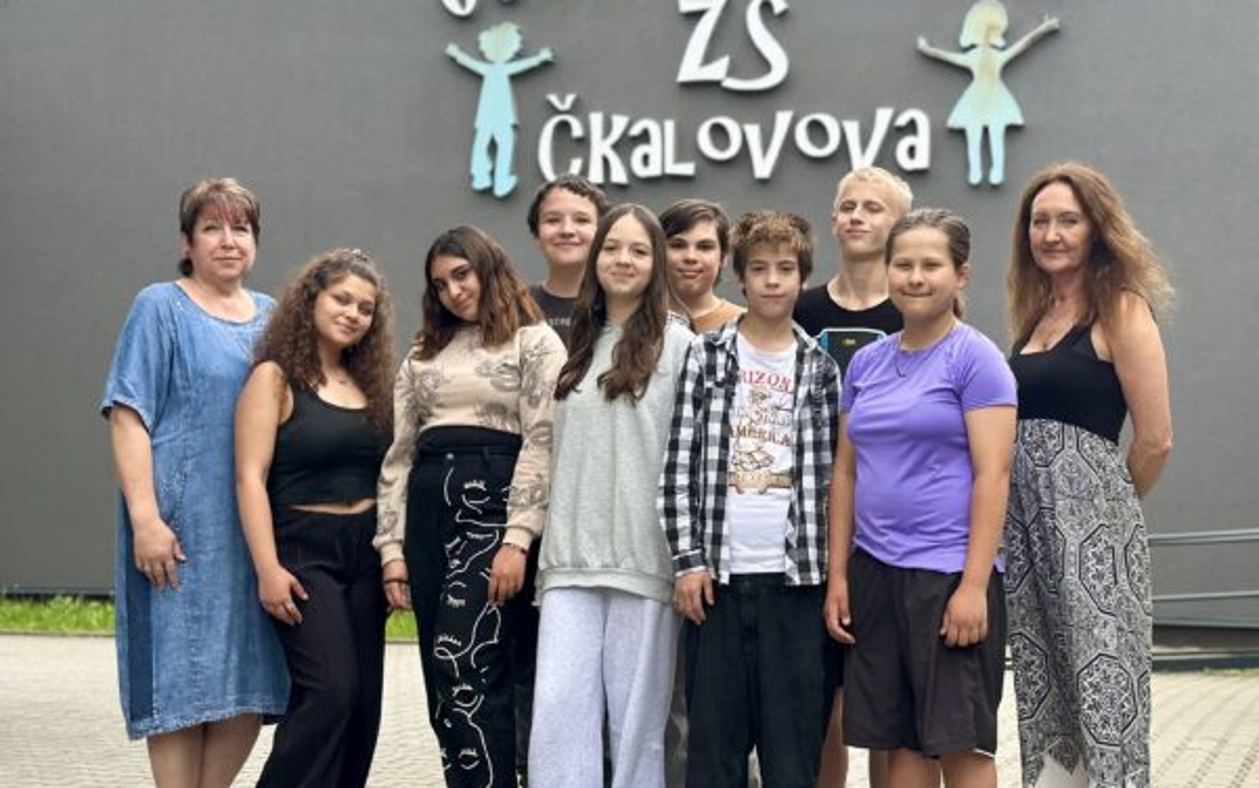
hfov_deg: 31.5
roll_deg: -1.2
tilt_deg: +3.6
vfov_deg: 20.0
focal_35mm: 65
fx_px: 2231
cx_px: 708
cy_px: 413
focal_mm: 6.86
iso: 80
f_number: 1.78
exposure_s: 1/903
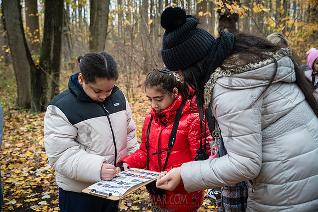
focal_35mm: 35
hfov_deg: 54.5
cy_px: 106
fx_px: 309
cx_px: 159
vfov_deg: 37.8
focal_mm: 35
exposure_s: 1/200
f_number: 4
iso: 4000
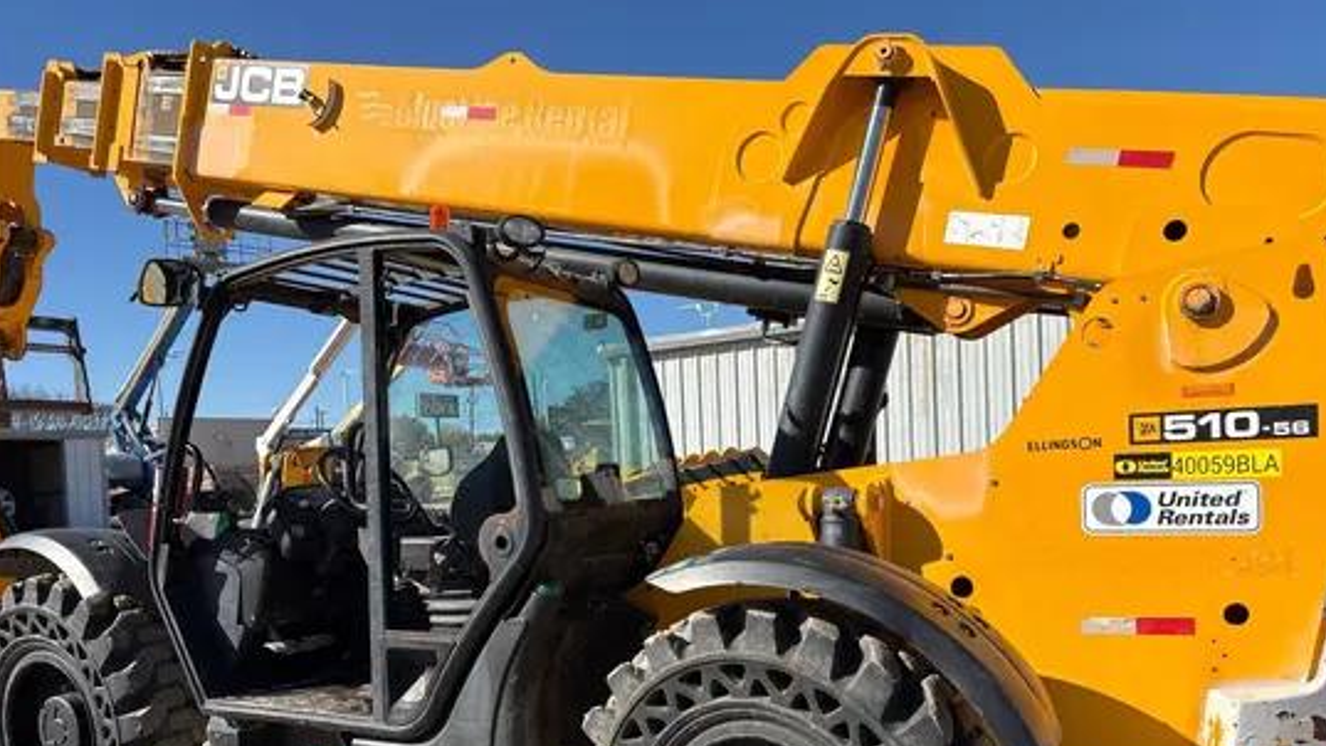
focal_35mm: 29
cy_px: 498
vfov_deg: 39.7
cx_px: 674
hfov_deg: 66.1
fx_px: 1020
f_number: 1.6
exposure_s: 1/4082
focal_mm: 5.96
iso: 50
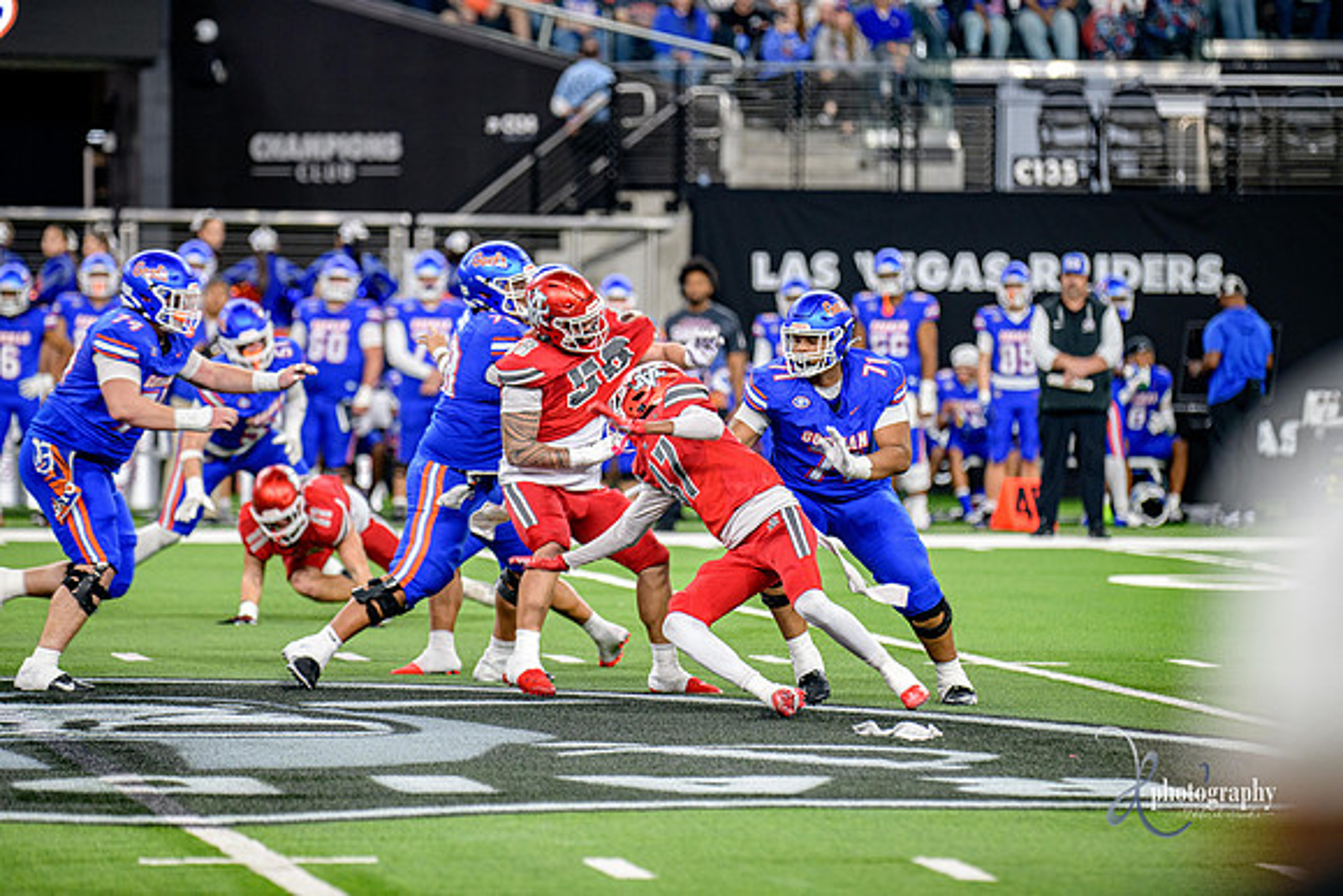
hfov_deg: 9.4
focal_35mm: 220
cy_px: 448
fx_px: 8209
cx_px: 672
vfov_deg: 6.2
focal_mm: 220
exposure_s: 1/400
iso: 1000
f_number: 2.8
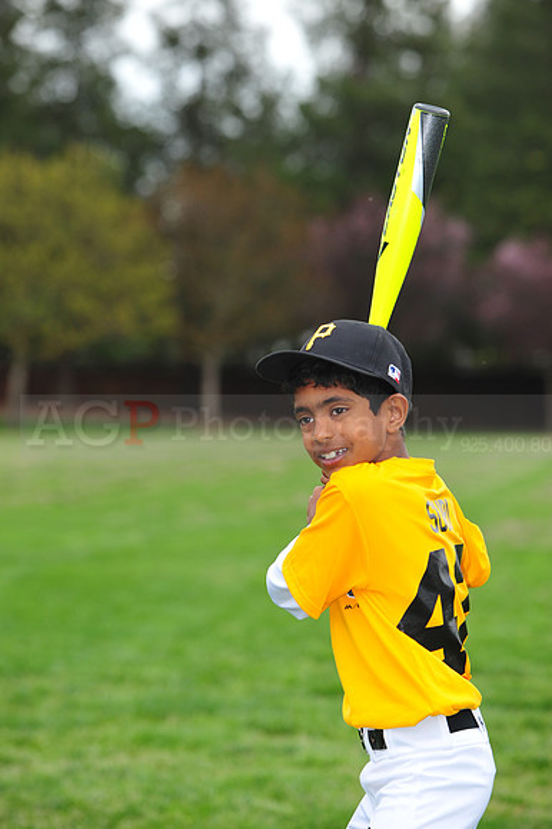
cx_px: 276
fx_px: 3569
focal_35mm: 155
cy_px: 414
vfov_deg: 13.3
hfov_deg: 8.8
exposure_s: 1/400
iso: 400
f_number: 5.6
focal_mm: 155
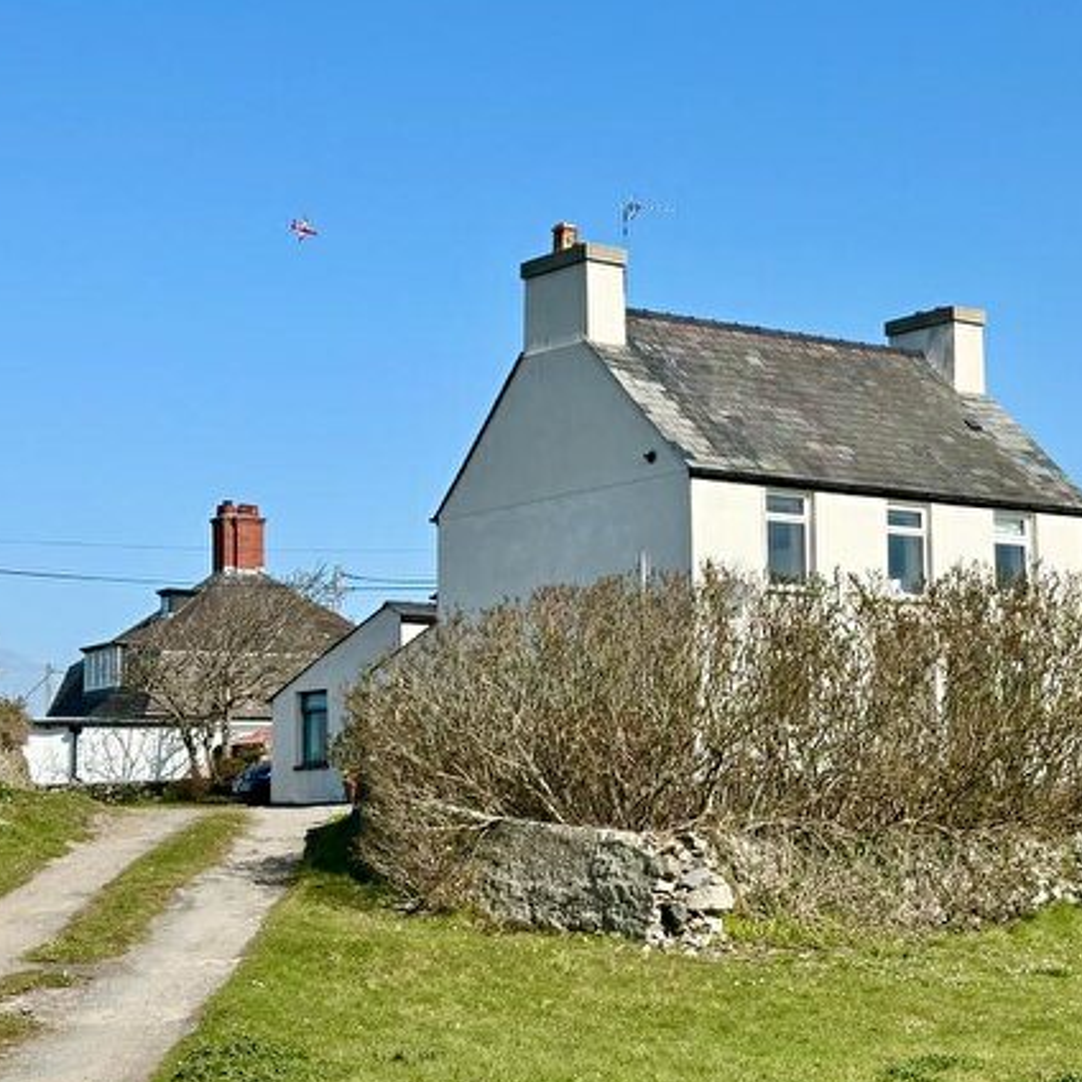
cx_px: 689
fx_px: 2475
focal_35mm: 70
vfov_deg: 24.6
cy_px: 604
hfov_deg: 24.6
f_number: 1.78
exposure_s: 1/5000
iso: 64
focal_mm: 6.86
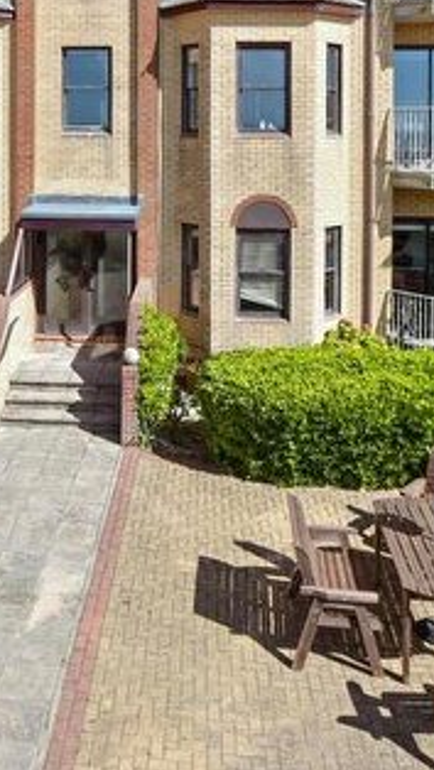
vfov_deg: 55.3
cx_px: 56
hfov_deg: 32.4
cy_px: 249
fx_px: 715
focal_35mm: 35
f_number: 6.3
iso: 400
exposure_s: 1/1250
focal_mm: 10
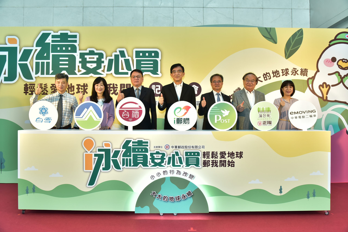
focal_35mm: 30
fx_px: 290
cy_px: 116
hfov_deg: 61.9
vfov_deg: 43.6
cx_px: 174
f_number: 7.1
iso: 800
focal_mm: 30
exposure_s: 1/80
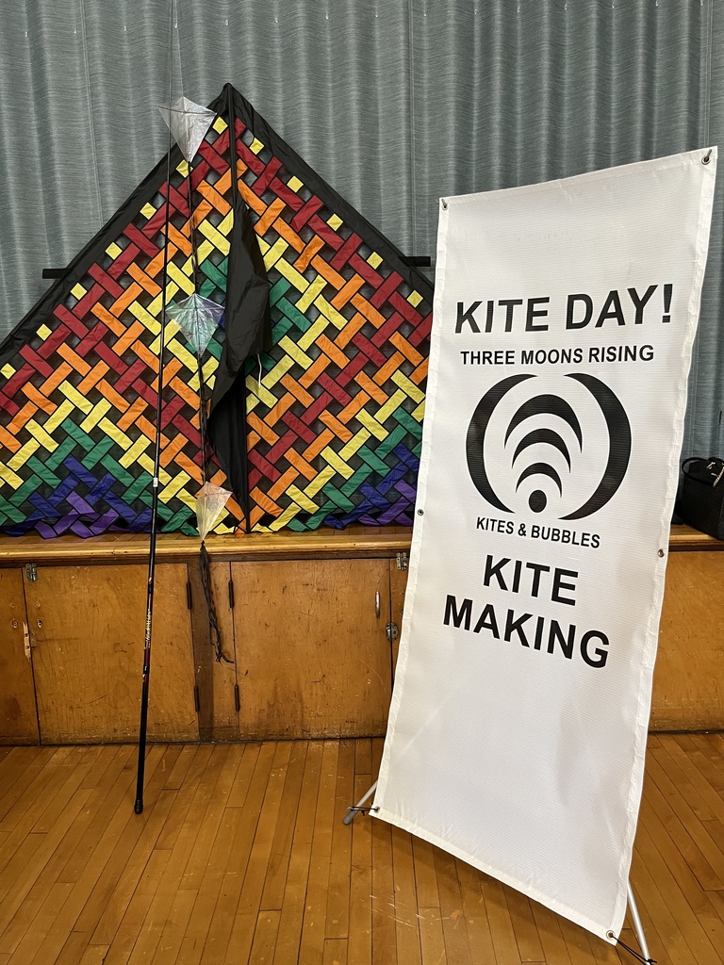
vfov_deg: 67.3
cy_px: 482
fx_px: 725
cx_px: 362
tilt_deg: -10.8
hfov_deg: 53.1
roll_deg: +2.0
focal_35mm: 26
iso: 200
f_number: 1.6
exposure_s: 1/60
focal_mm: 5.1
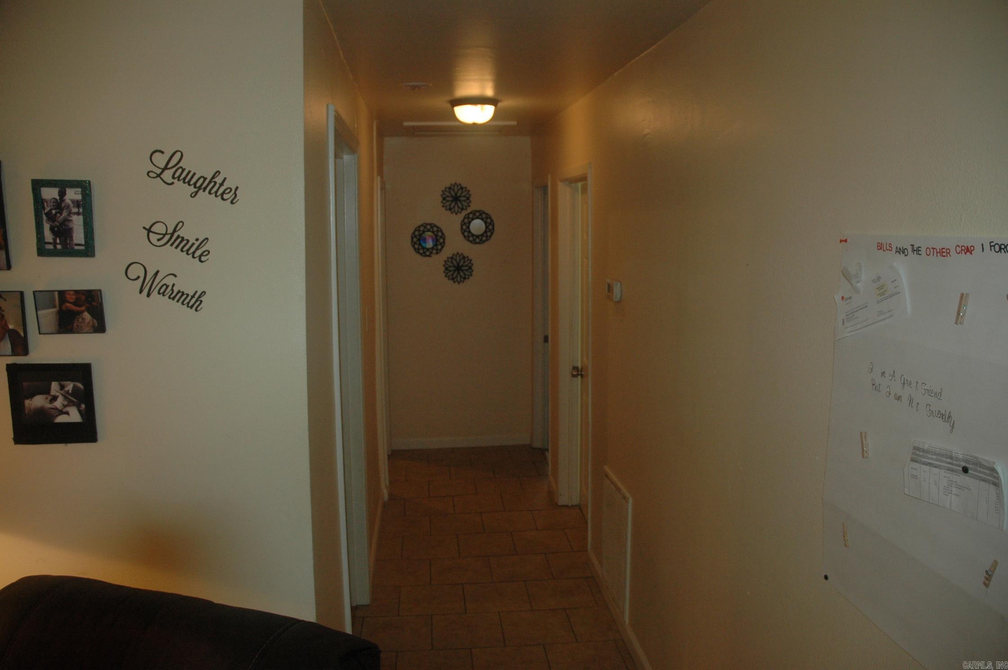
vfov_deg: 47.8
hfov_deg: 67.4
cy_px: 335
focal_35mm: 27
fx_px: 755
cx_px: 504
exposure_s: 1/60
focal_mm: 18
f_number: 4
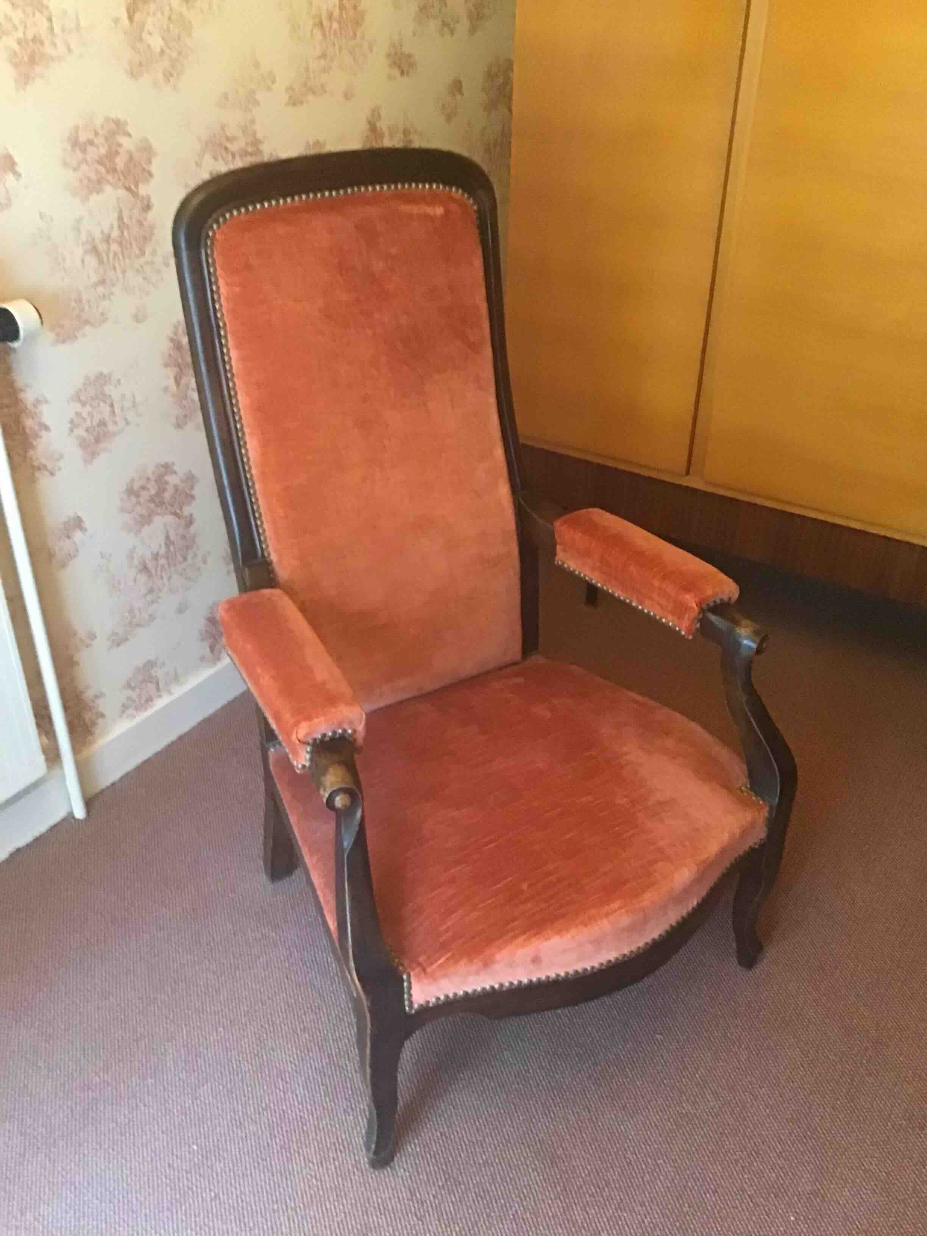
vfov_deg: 58.4
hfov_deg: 45.4
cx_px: 464
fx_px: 1107
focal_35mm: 31
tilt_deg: -31.7
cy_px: 618
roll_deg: +0.9
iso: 400
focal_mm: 3.3
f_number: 2.4
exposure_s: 1/17
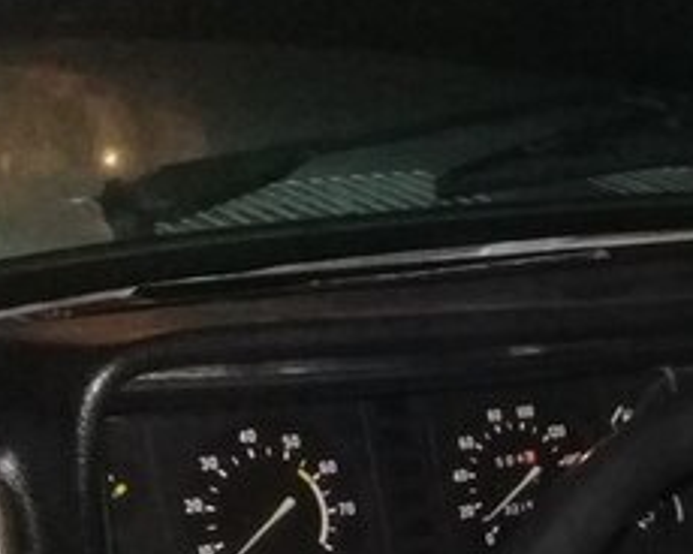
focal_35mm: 87
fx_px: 1784
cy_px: 631
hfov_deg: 21.5
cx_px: 618
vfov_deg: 17.0
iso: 640
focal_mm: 3.3
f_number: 2.2
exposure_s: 1/33
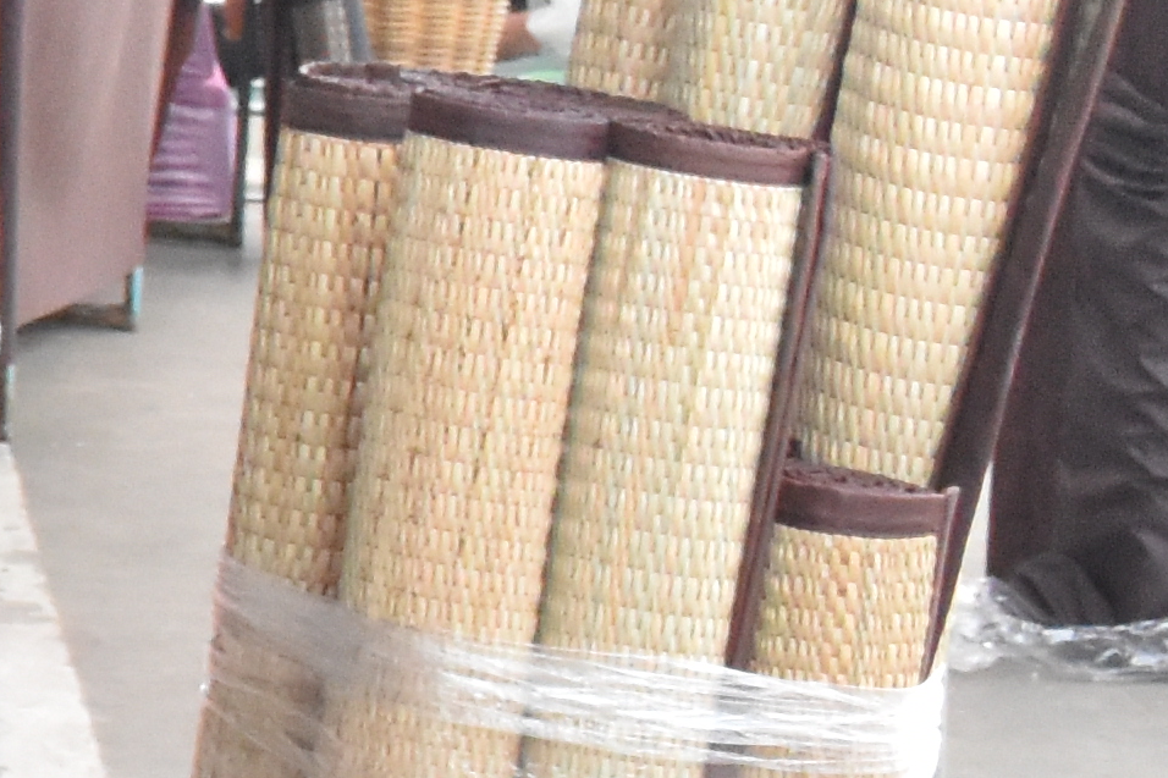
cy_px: -1
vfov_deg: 6.1
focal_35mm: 226
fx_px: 7331
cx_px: -2269
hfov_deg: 7.9
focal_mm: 24
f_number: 8
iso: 2000
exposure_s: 1/250
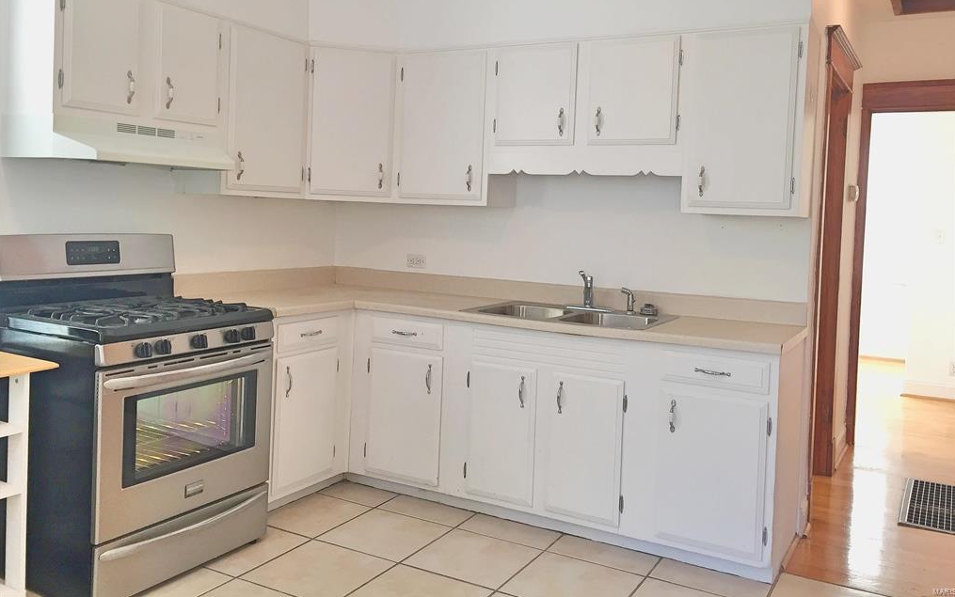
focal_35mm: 31
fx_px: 807
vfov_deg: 40.4
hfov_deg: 61.2
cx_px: 479
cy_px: 237
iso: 64
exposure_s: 1/30
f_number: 2.2
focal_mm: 4.15
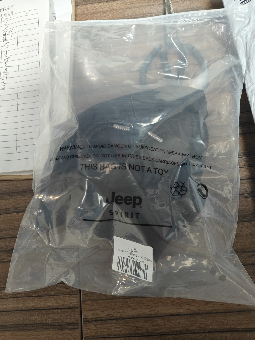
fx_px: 246
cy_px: 175
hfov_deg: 54.9
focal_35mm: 25
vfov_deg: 69.4
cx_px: 130
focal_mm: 5.59
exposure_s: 1/21
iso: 160
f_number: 1.8
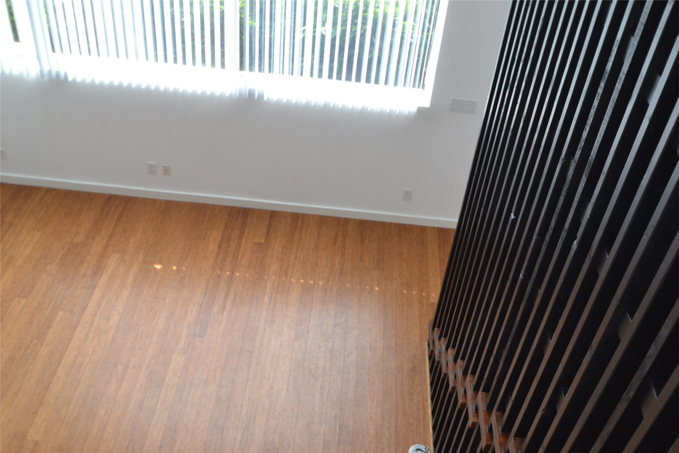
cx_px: 340
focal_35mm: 36
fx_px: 679
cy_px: 226
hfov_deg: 53.1
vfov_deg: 36.9
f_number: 5.6
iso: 400
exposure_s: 1/125
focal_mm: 24
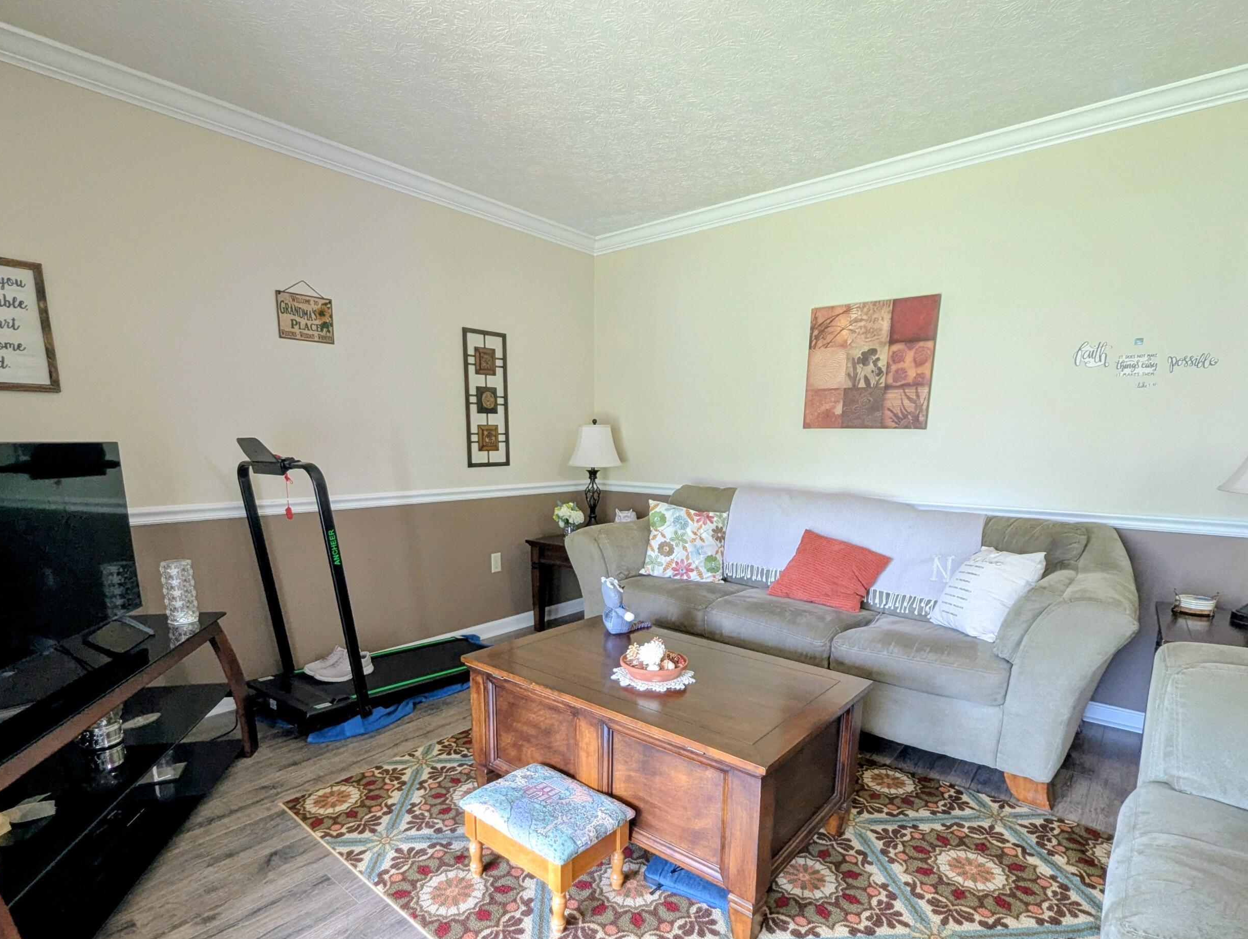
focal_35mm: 16
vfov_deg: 77.4
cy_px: 558
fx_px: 578
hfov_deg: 94.4
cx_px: 607
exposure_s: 1/23.8
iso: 222
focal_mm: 1.95
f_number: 2.2
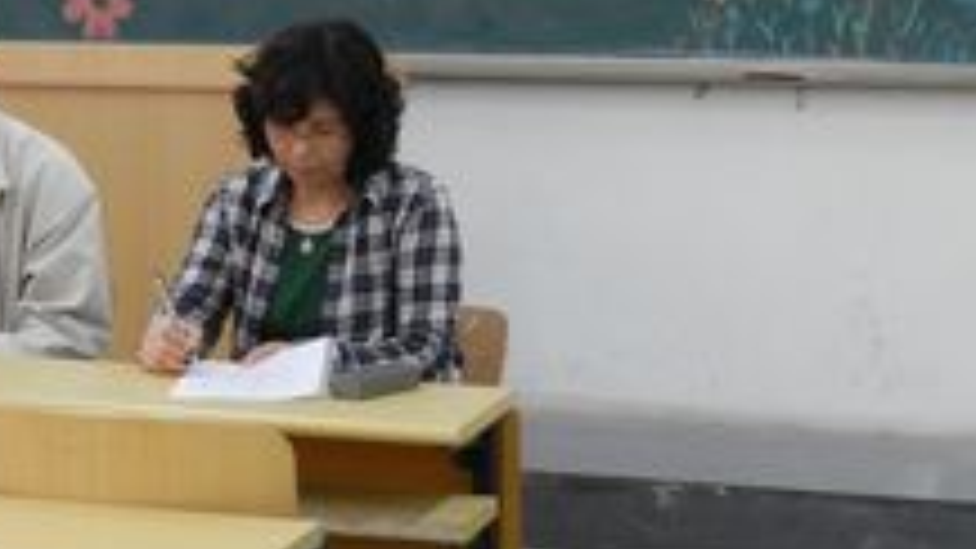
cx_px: 229
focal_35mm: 97
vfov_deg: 12.5
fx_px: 2510
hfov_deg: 21.8
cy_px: 196
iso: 400
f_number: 4.2
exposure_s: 1/25
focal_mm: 8.1
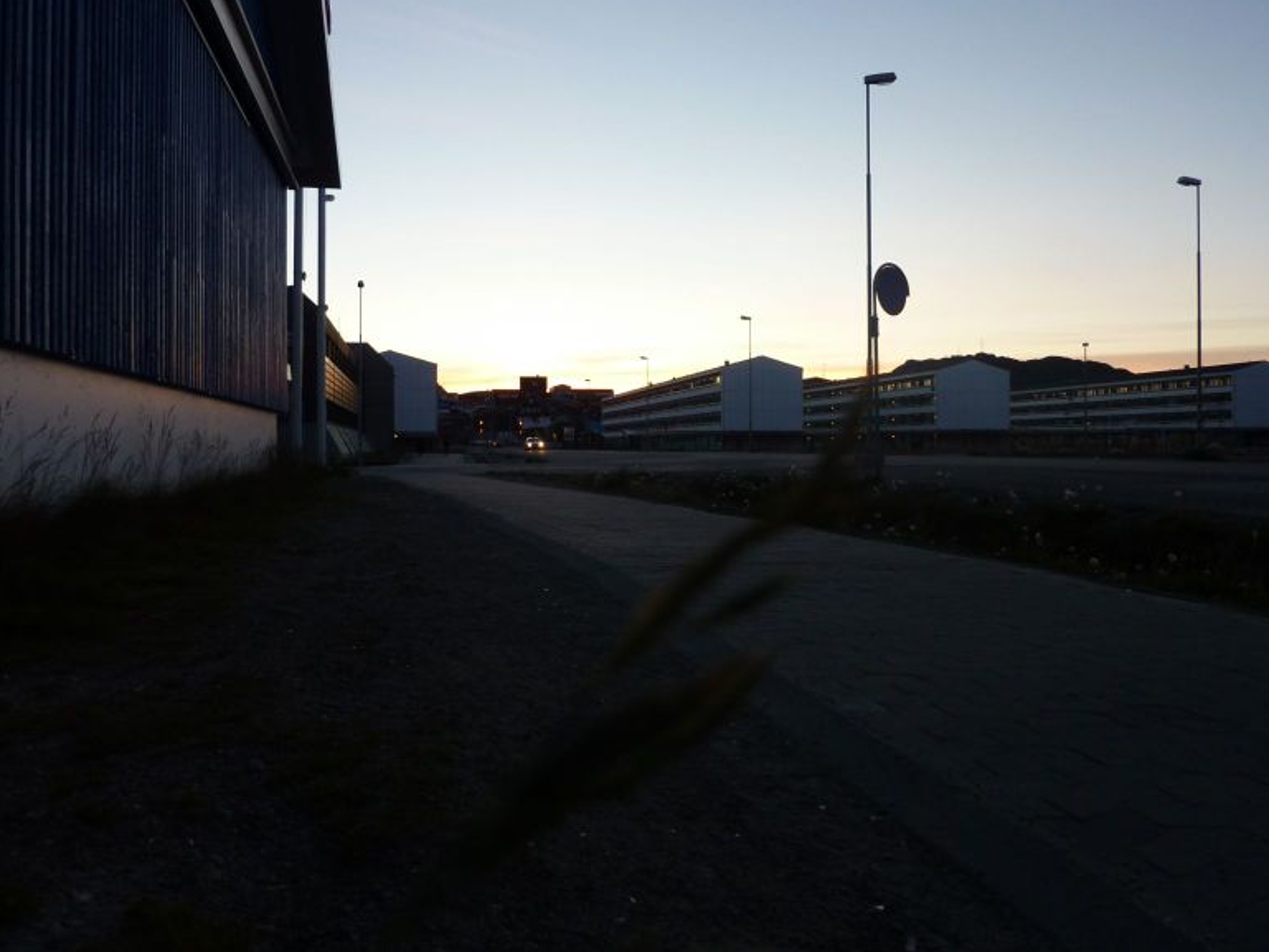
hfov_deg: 67.3
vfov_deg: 53.1
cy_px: 460
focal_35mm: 26
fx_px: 953
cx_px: 630
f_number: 3.3
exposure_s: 1/40
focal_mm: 4.1
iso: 80
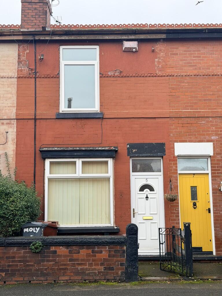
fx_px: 410
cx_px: 111
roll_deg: +0.0
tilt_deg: +8.9
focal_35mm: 48
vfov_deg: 39.7
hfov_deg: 30.3
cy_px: 148
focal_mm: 6.76
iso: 80
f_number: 1.78
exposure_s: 1/625
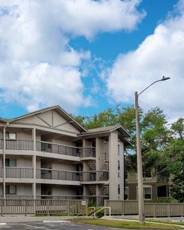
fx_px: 306
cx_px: -99
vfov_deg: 39.4
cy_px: 186
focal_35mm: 45
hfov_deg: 24.8
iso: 100
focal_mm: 16
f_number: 9
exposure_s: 1/125
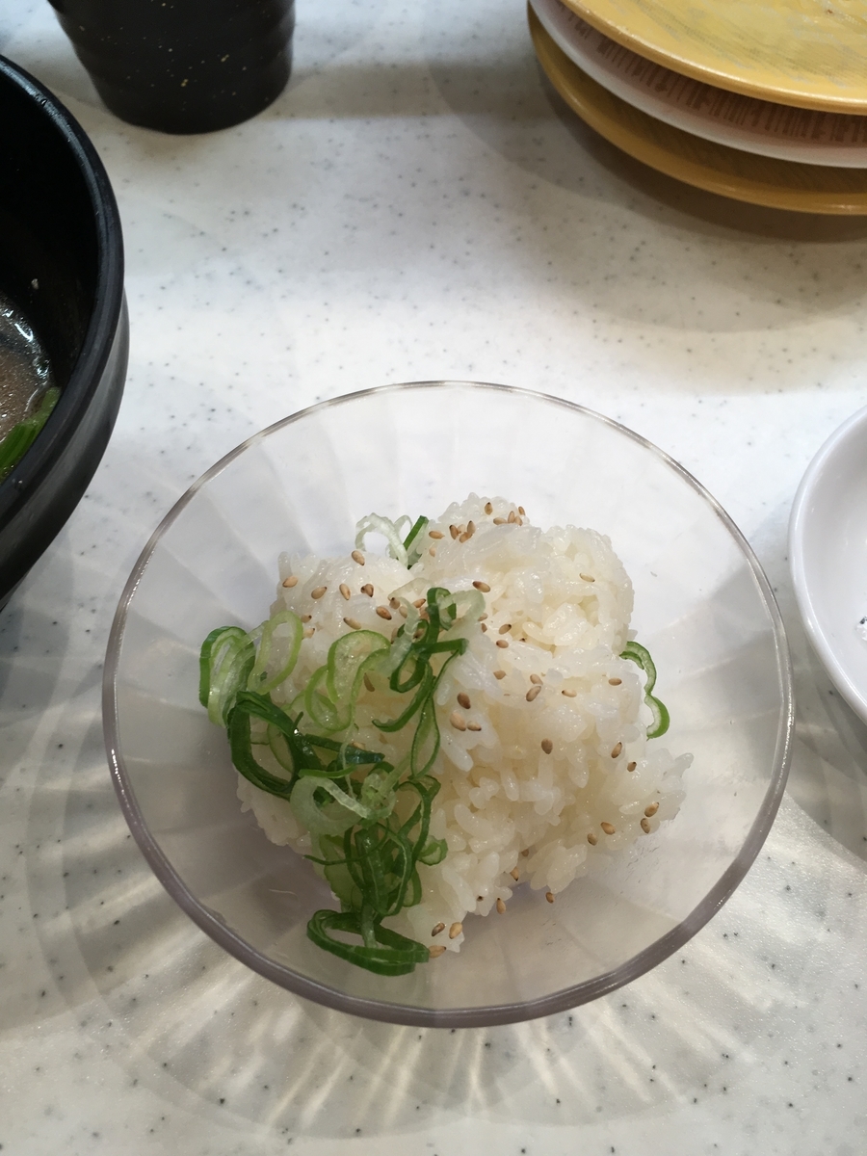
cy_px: 578
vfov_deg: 61.7
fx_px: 968
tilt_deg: -61.7
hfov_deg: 48.2
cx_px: 434
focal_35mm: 29
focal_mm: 4.15
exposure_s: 1/60
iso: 32
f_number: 2.2
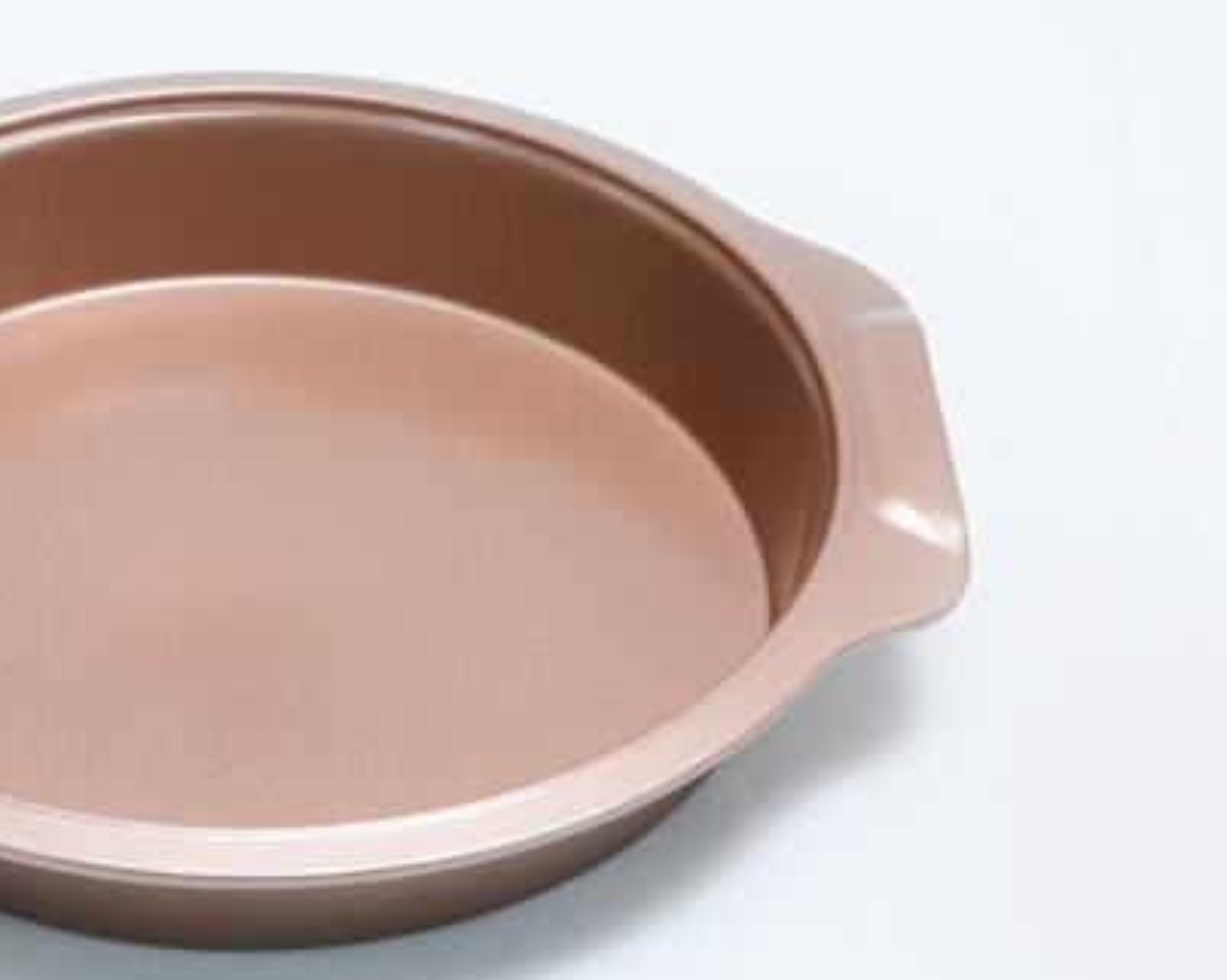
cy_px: 490
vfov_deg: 10.7
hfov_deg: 13.3
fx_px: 5225
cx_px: 226
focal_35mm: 144
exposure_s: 1/125
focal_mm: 59
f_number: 10
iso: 3200
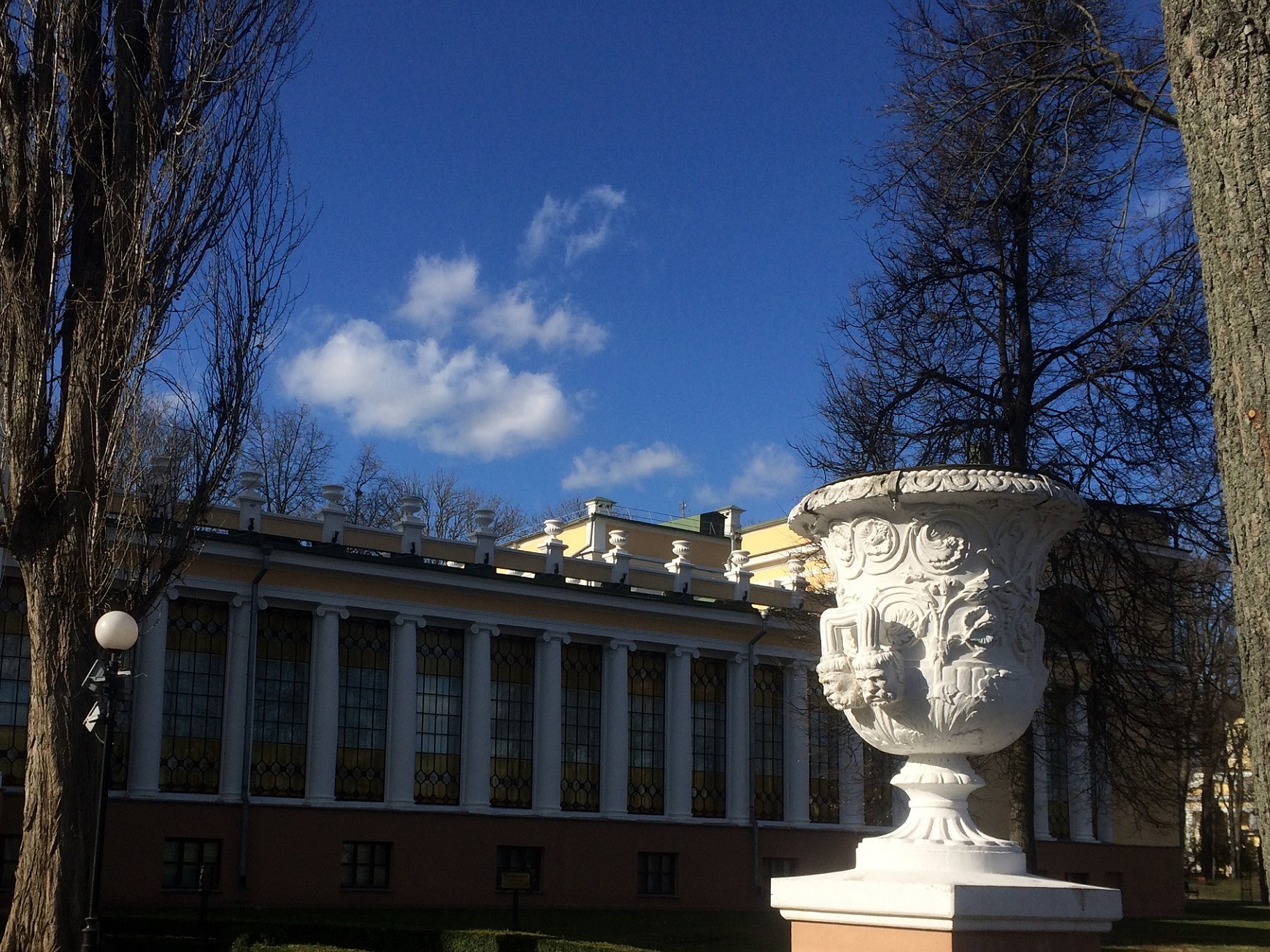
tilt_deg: +8.1
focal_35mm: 40
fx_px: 1468
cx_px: 528
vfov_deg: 35.5
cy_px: 650
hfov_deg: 46.6
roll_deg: +1.1
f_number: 2.2
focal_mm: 4.15
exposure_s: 1/2933
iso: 32
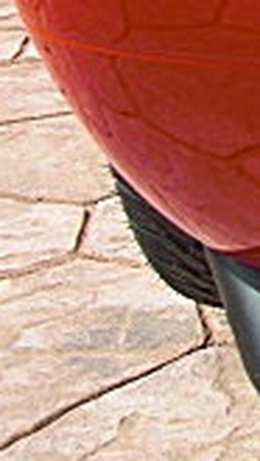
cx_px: 769
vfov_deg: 13.7
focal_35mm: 152
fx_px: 1860
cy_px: -89
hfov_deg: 7.2
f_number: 2.8
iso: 50
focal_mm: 6.3
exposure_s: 1/640
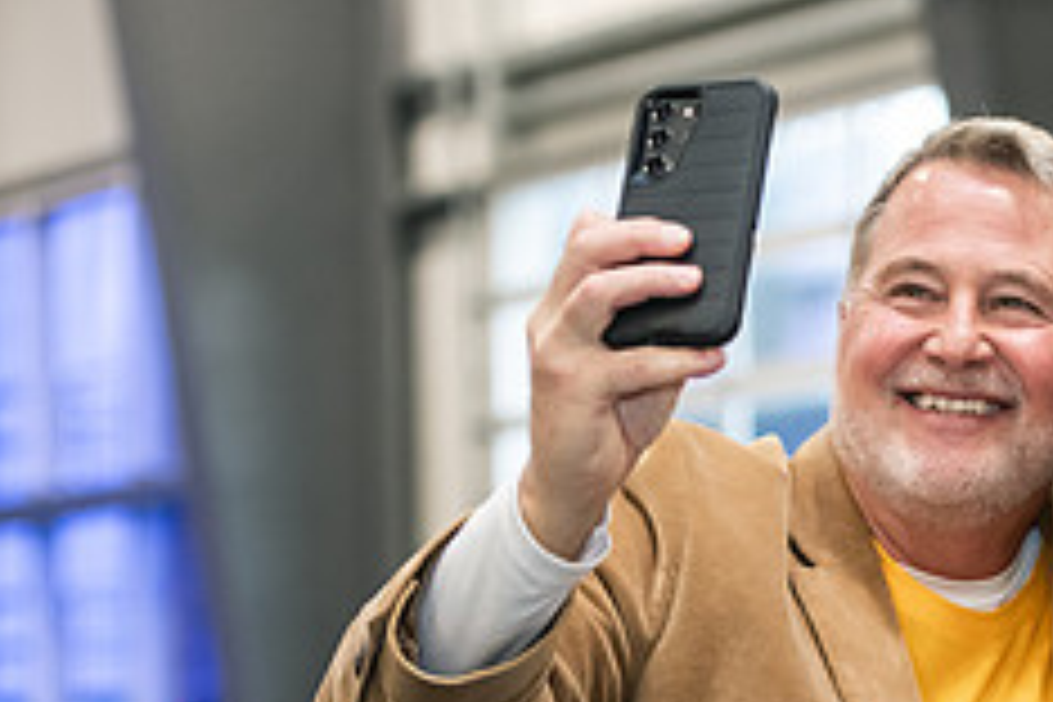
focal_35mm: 203
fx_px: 5937
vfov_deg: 6.8
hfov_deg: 10.0
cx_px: 1102
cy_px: 632
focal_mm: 82
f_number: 3.5
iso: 2500
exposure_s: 1/200
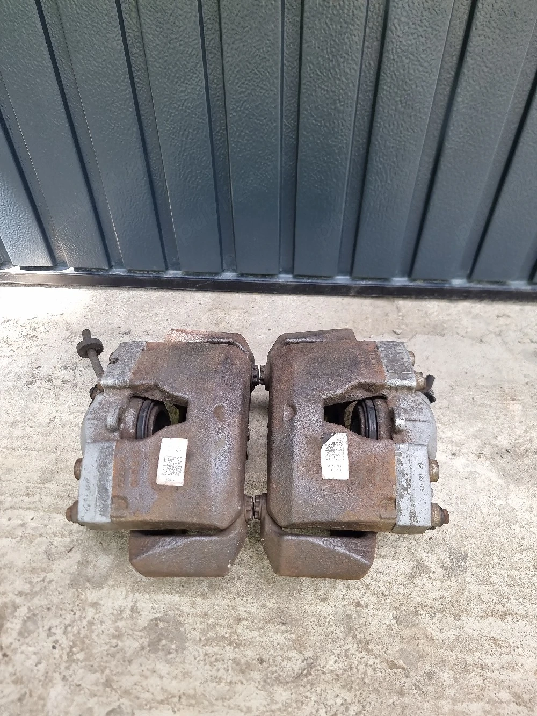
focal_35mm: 24
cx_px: 268
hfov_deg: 56.8
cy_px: 358
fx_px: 496
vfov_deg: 71.6
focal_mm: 6.7
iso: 50
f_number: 1.8
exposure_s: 1/100
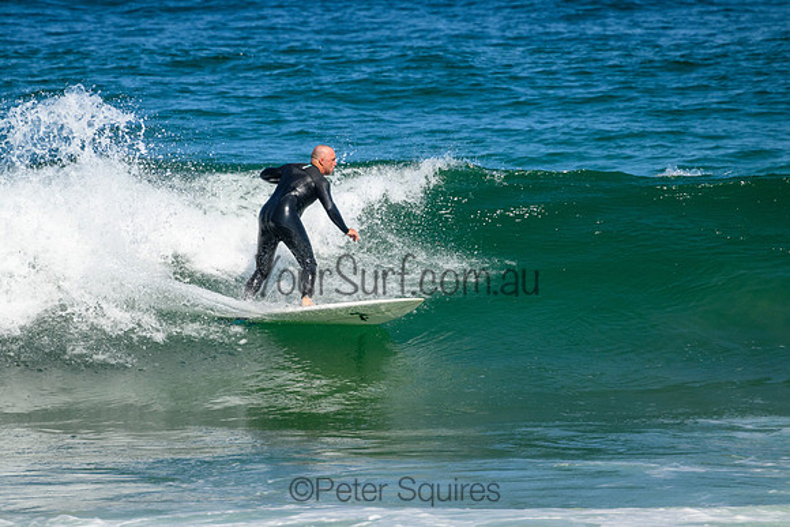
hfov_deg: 2.2
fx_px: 20200
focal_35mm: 920
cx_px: 337
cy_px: 225
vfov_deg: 1.5
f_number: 11
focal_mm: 800
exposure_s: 1/2000
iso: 1100
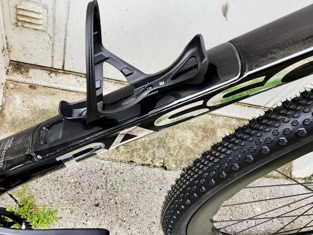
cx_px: 156
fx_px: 280
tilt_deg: -55.1
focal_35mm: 31
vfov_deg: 45.4
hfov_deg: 58.4
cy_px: 118
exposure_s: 1/120
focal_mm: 3.3
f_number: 2.4
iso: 25
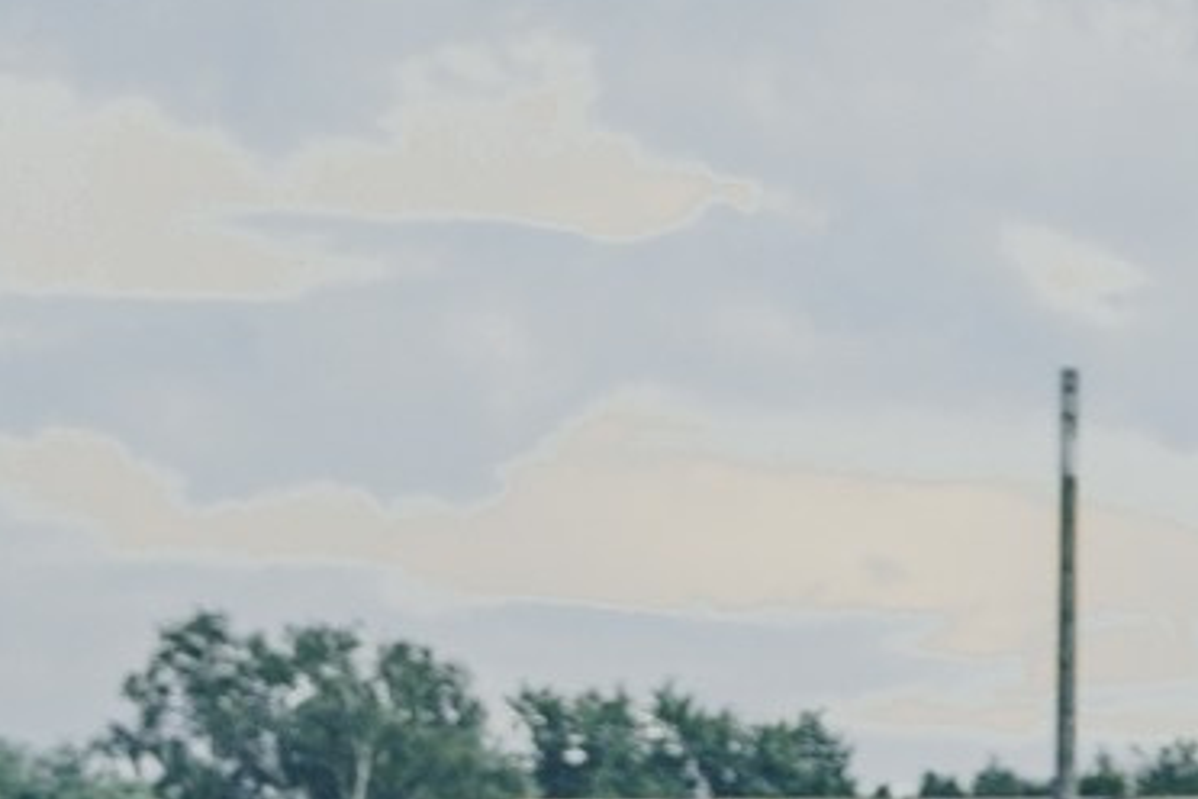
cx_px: 2026
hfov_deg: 3.4
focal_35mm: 595
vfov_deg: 2.3
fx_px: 19799
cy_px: 1300
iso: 50
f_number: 4
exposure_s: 1/800
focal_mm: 70
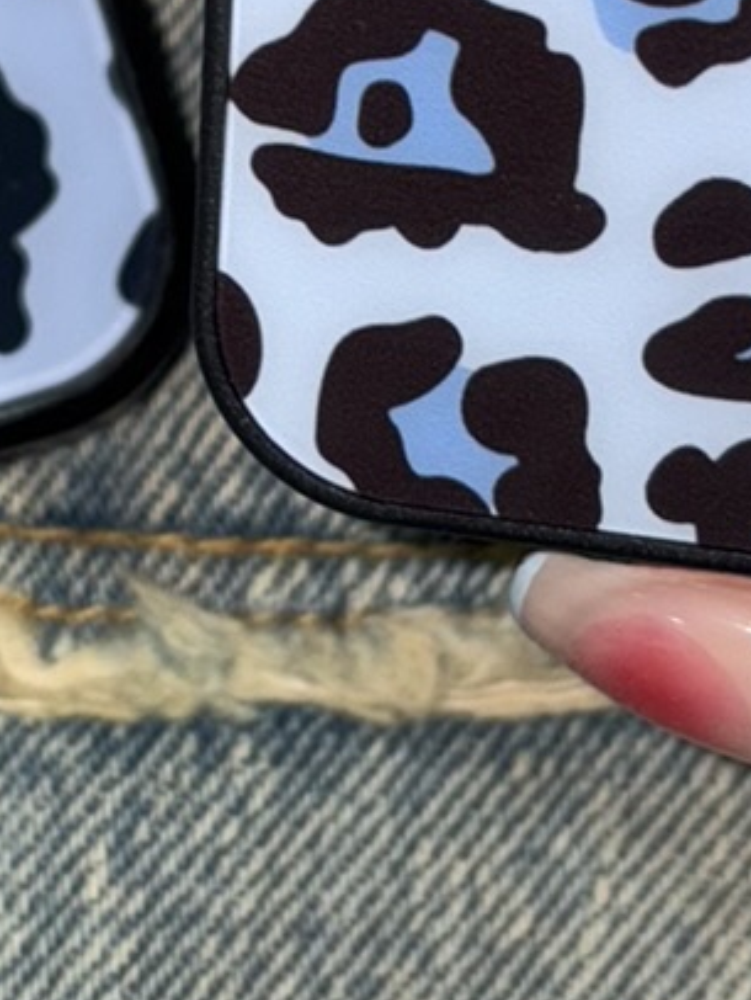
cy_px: -32
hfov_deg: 11.3
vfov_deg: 14.8
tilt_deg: -72.3
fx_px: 3785
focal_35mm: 131
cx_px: 175
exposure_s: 1/50
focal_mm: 5.96
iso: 40
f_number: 1.6
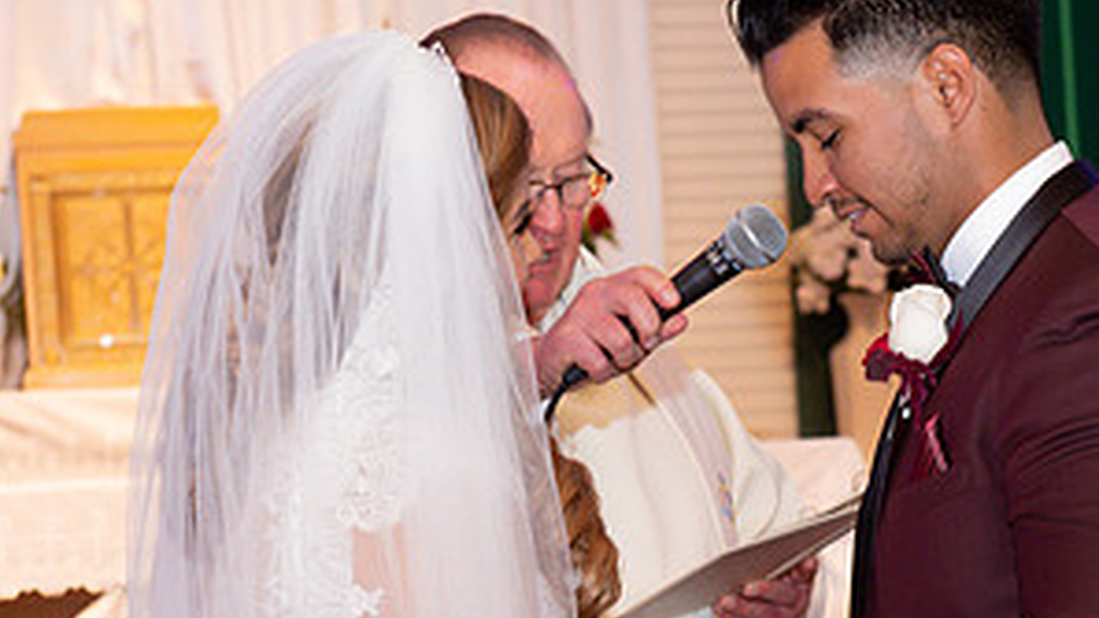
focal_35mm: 143
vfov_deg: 8.4
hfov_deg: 15.0
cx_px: 699
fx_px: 4167
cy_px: 585
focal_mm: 70
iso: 1250
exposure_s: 1/60
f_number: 4.5
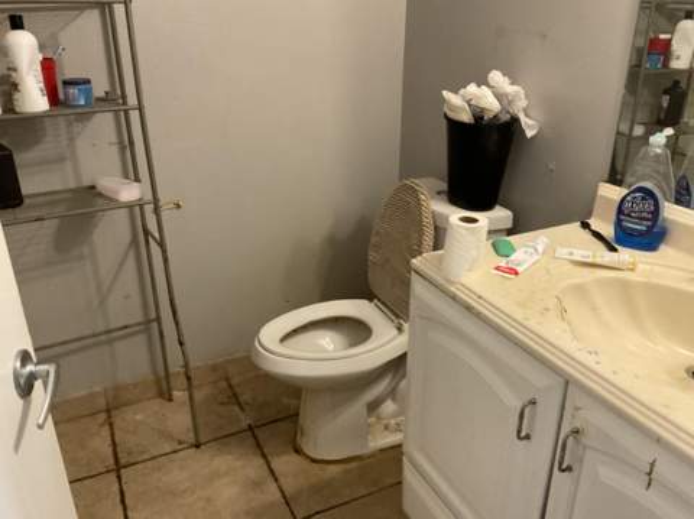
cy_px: 260
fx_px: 581
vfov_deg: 48.2
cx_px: 347
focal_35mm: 29
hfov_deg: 61.7
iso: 250
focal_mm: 3
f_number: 1.8
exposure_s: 1/60
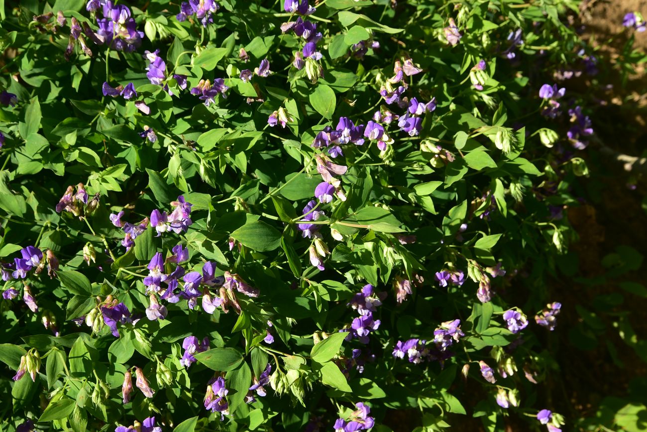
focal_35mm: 50
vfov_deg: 27.0
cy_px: 216
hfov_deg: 39.6
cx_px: 324
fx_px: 899
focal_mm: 50
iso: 160
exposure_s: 1/125
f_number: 11
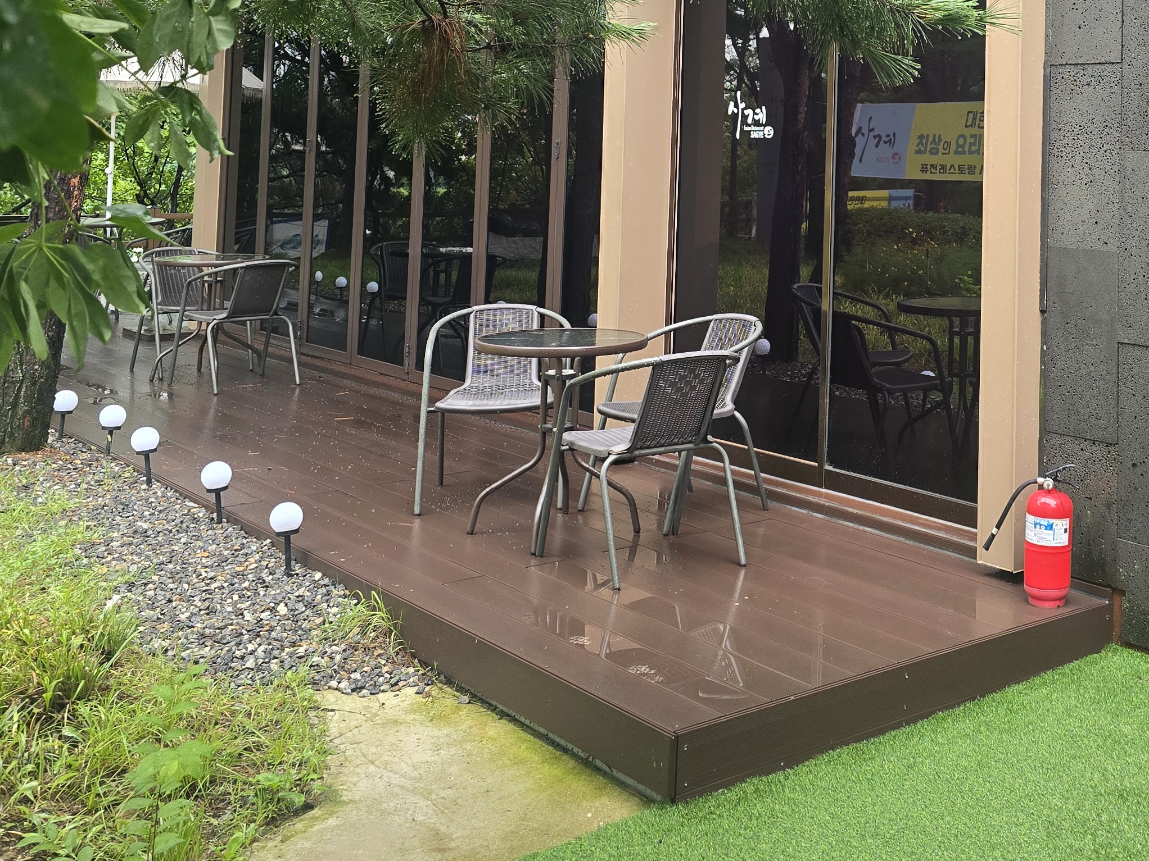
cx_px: 968
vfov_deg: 30.8
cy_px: 95
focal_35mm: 45
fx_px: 1494
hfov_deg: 39.9
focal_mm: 6.3
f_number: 1.7
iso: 80
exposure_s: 1/120
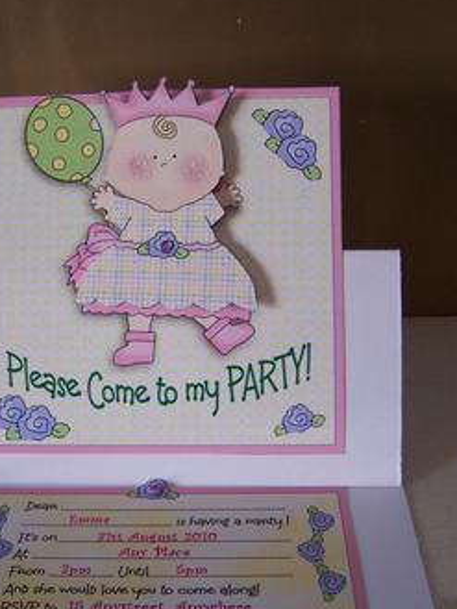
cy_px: 329
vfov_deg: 36.8
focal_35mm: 52
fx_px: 915
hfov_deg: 27.9
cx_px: 165
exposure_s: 1/30
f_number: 2.8
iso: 140
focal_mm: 6.3
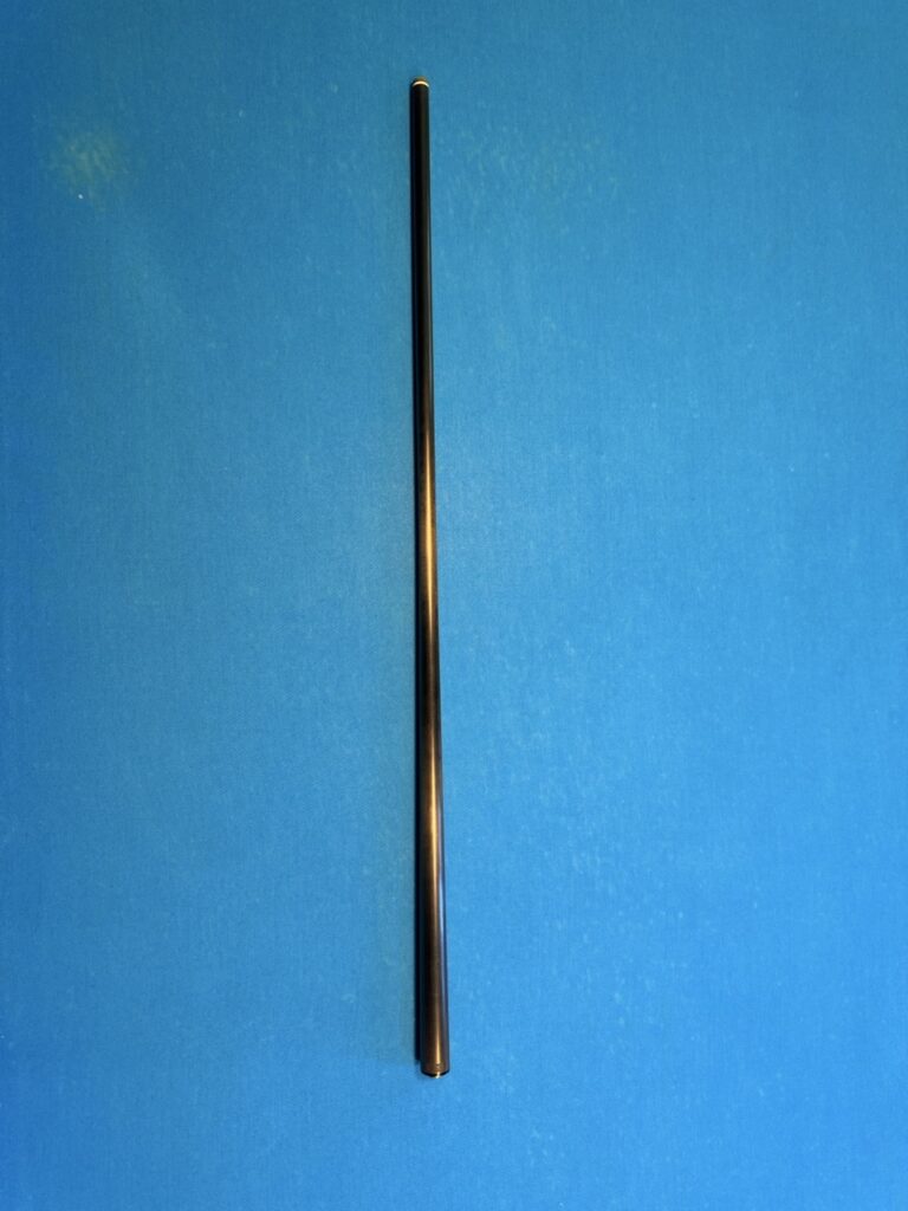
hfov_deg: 56.8
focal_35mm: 24
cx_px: 454
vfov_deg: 71.6
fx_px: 839
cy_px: 606
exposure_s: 1/60
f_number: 1.78
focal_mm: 6.76
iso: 160
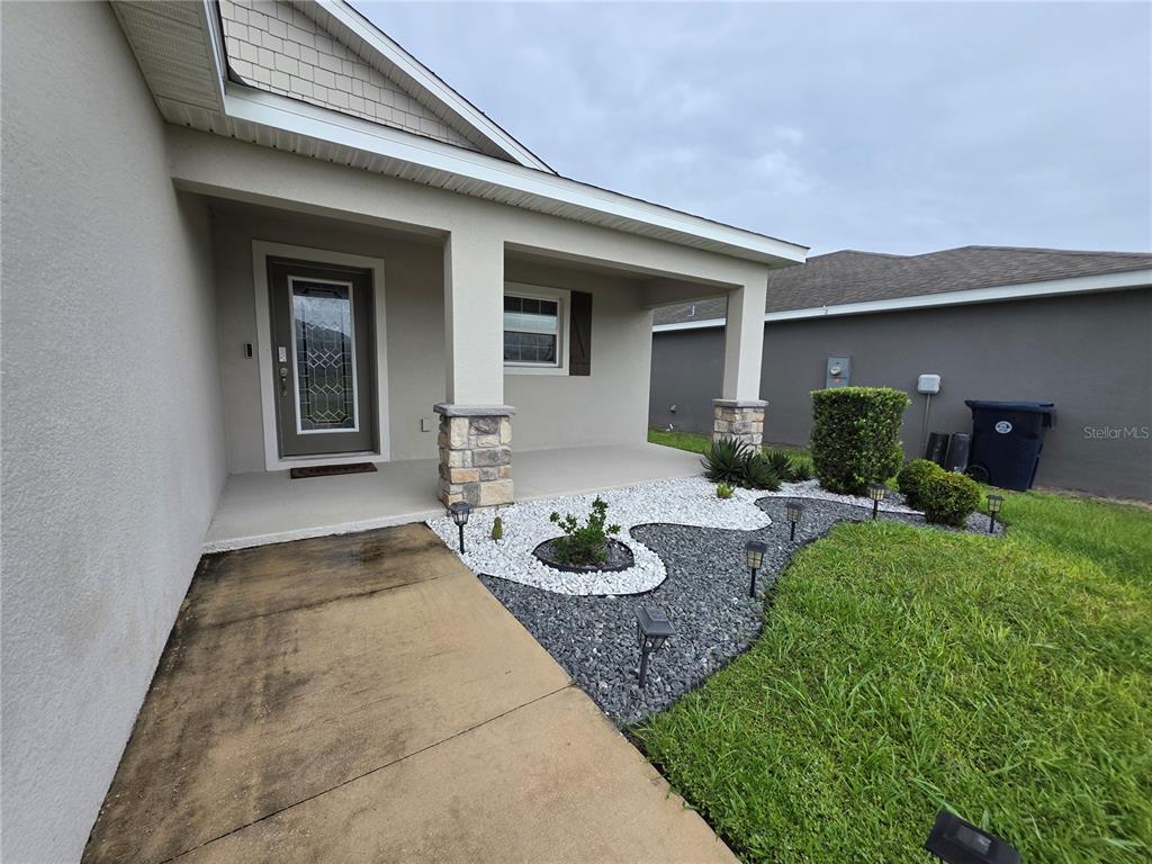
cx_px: 576
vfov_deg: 89.9
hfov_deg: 106.2
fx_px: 433
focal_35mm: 13
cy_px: 432
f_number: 1.9
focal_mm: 2.2
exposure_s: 1/1343
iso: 40
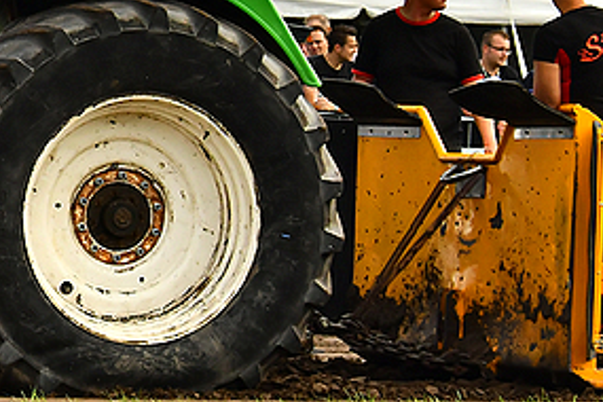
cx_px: -235
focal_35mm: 345
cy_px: 22
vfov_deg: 4.0
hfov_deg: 5.9
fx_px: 5778
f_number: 9
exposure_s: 1/1000
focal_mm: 82
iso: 500
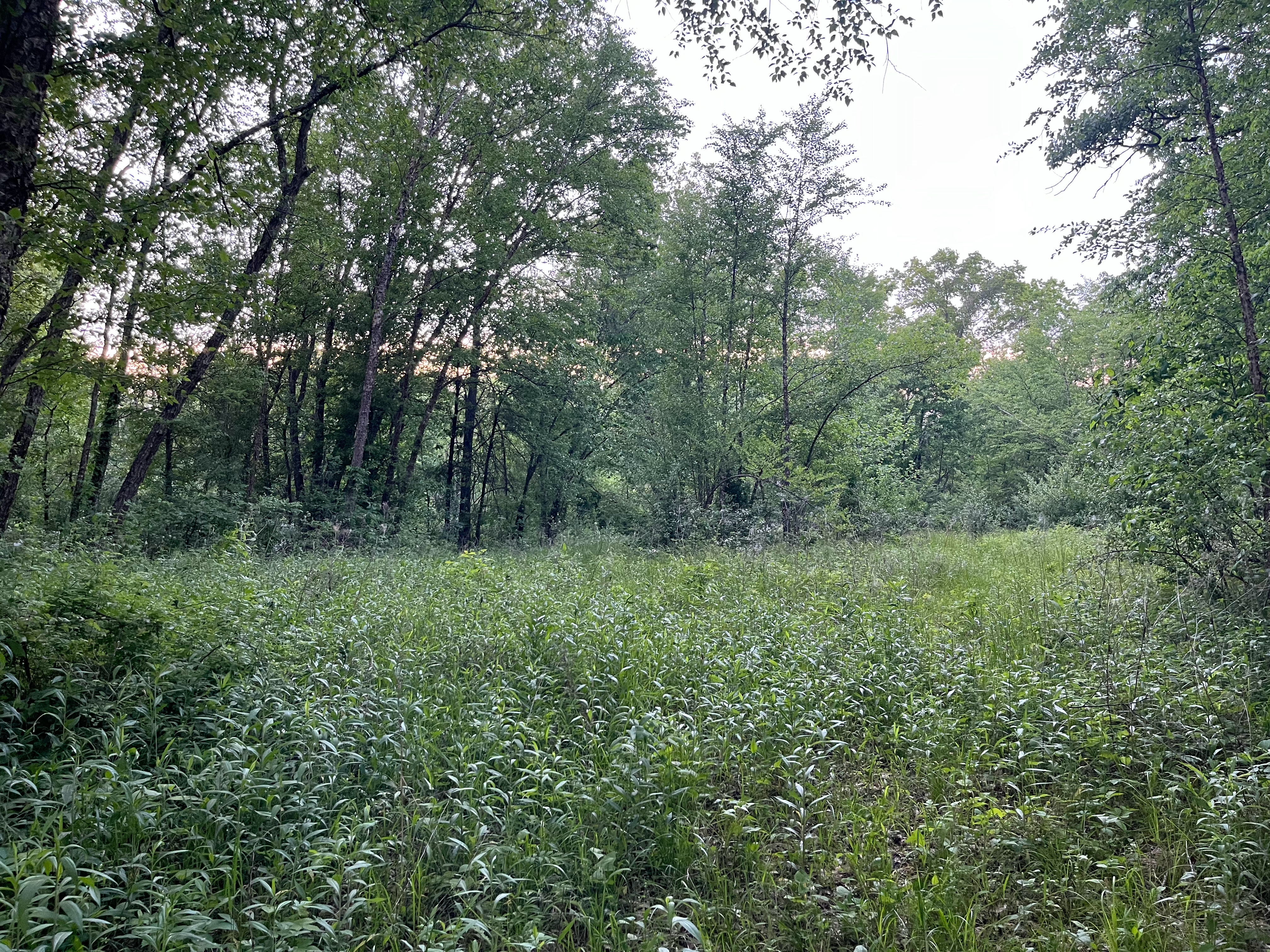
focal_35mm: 26
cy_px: 476
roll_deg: +0.0
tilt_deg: +2.7
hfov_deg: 67.3
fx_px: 954
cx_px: 635
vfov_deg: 53.1
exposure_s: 1/89
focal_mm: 5.1
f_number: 1.6
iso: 125
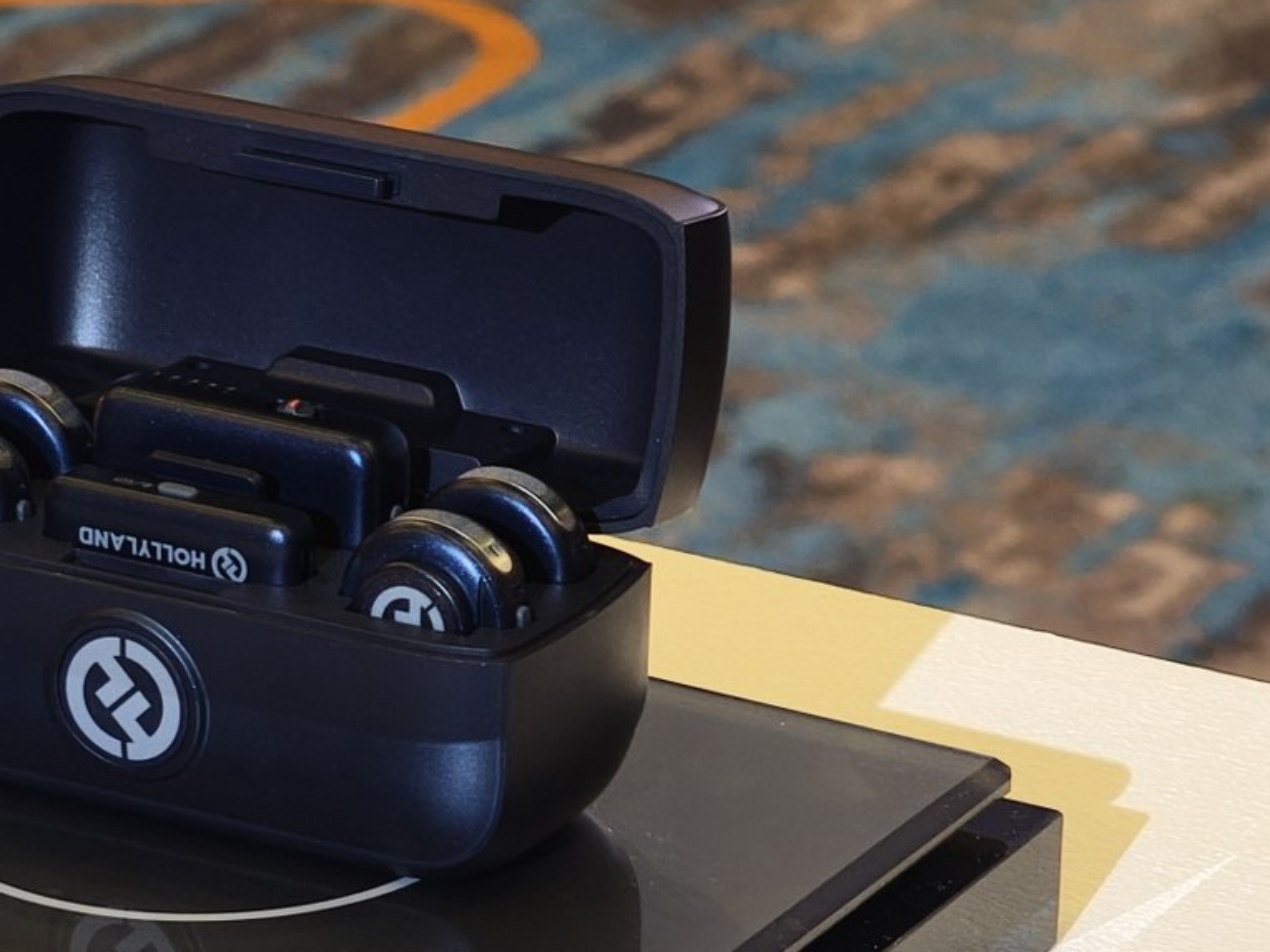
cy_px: 734
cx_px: 239
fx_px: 7374
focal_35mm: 201
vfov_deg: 7.4
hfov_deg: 9.8
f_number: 2
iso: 1000
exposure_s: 1/50
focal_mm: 8.8
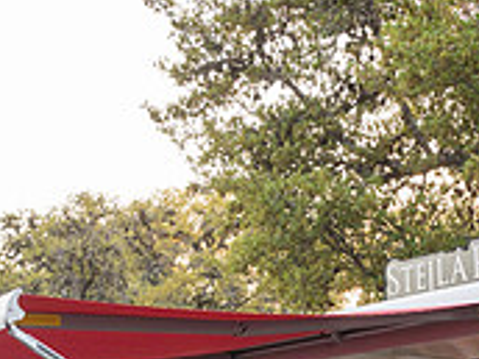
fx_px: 1204
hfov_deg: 22.2
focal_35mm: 87
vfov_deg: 15.9
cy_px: 501
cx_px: 393
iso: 1600
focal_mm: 25.5
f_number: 4
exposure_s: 1/800
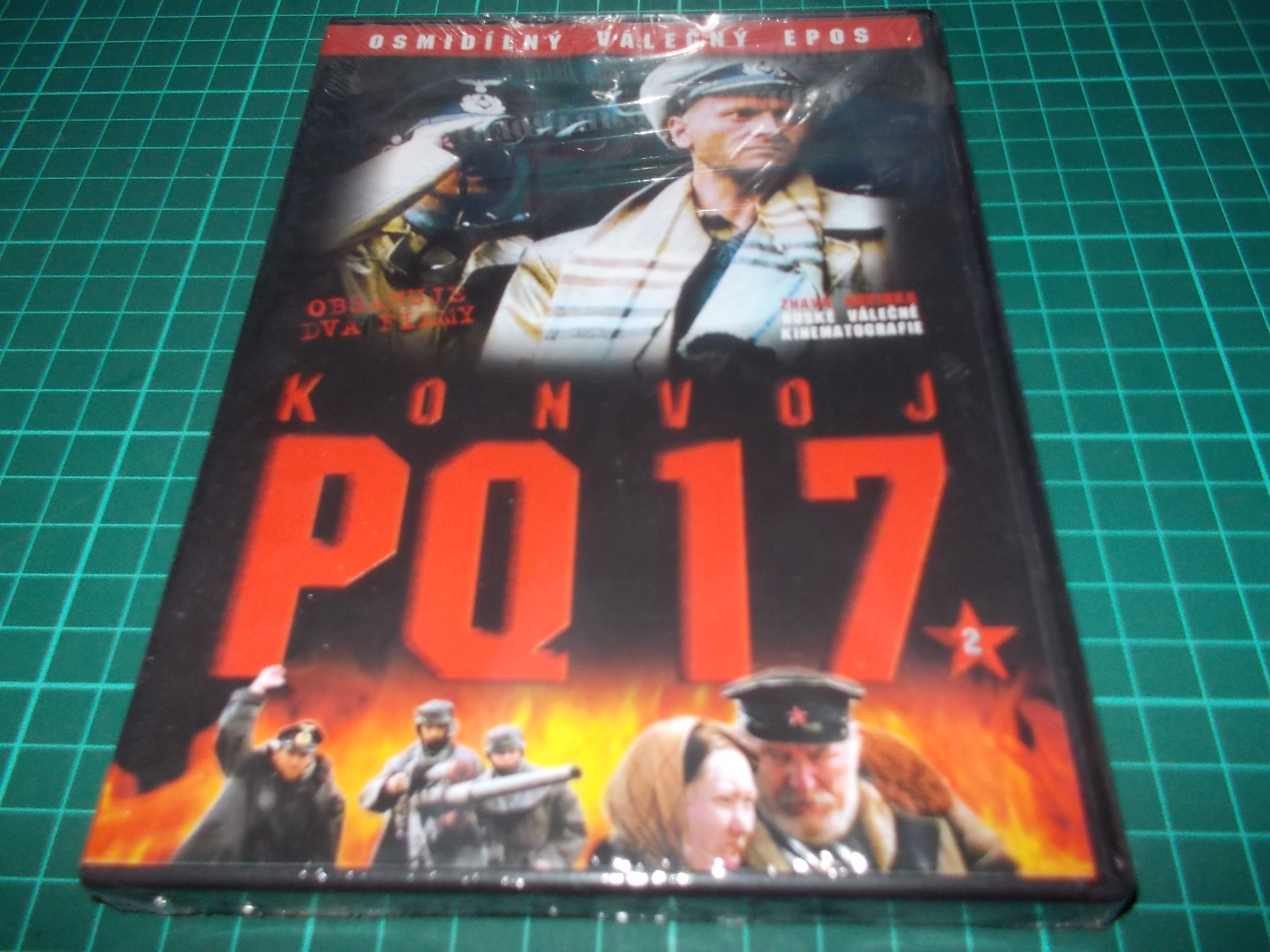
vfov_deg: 48.2
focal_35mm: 29
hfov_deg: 61.7
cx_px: 635
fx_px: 1064
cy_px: 476
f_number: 3.3
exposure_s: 1/30
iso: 200
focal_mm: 4.1
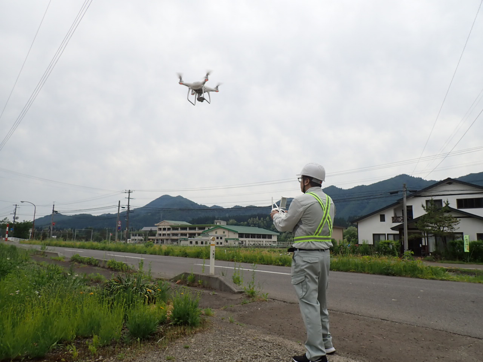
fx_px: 349
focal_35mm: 25
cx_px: 242
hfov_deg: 69.4
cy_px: 181
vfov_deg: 54.9
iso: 100
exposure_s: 1/800
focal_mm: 4.5
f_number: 2.8
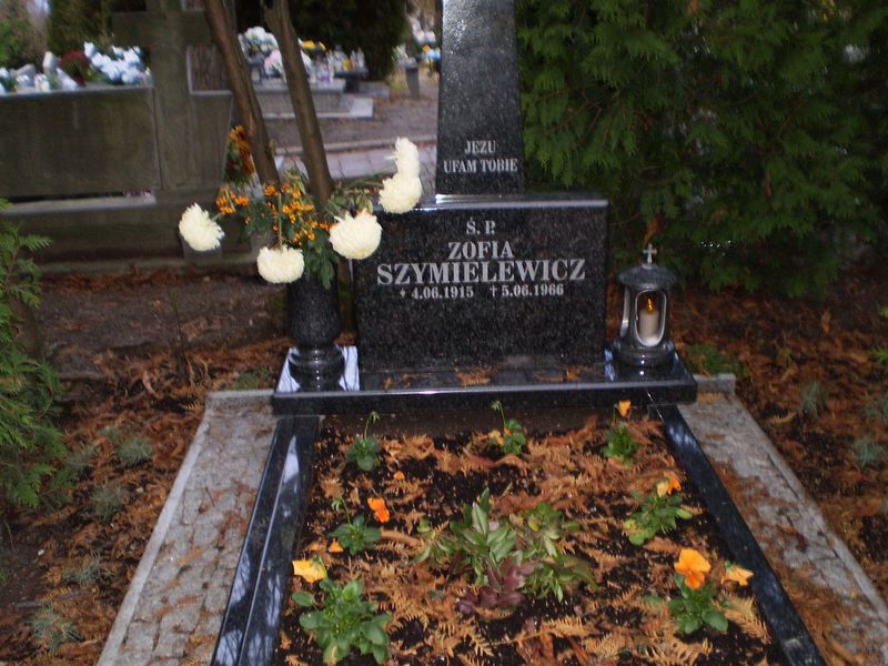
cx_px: 444
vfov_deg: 39.7
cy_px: 333
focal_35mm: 36
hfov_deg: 51.4
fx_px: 924
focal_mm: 6.3
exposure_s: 1/30
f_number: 3.1
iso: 125
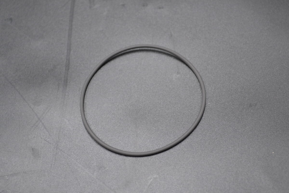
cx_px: 144
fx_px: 530
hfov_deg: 30.5
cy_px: 96
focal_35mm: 66
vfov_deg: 20.6
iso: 400
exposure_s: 1/30
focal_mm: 44
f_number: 5.3
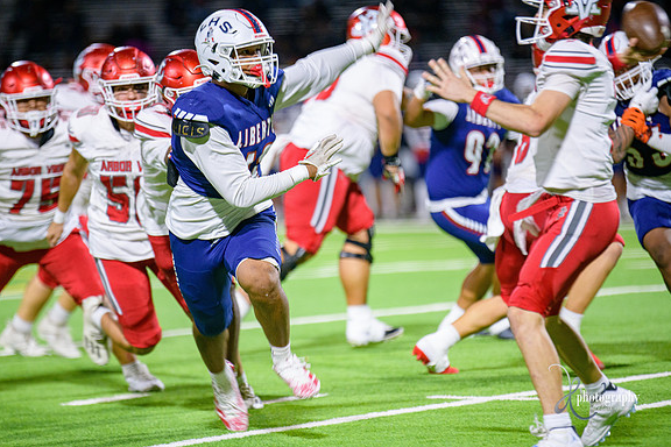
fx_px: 5629
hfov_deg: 6.8
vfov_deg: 4.6
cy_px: 224
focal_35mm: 302
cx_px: 336
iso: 2000
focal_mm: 300
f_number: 2.8
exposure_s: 1/250
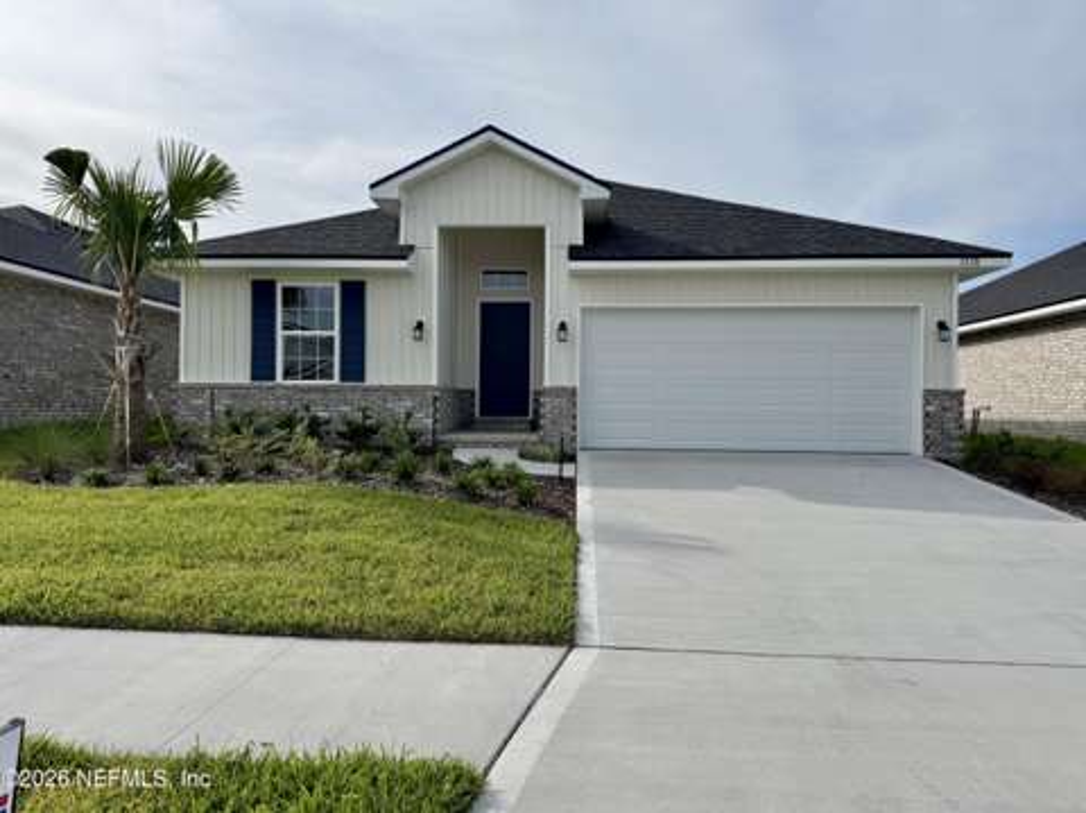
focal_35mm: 24
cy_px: 406
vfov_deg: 56.7
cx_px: 543
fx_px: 752
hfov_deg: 71.7
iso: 80
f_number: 1.78
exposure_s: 1/6410
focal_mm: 6.76
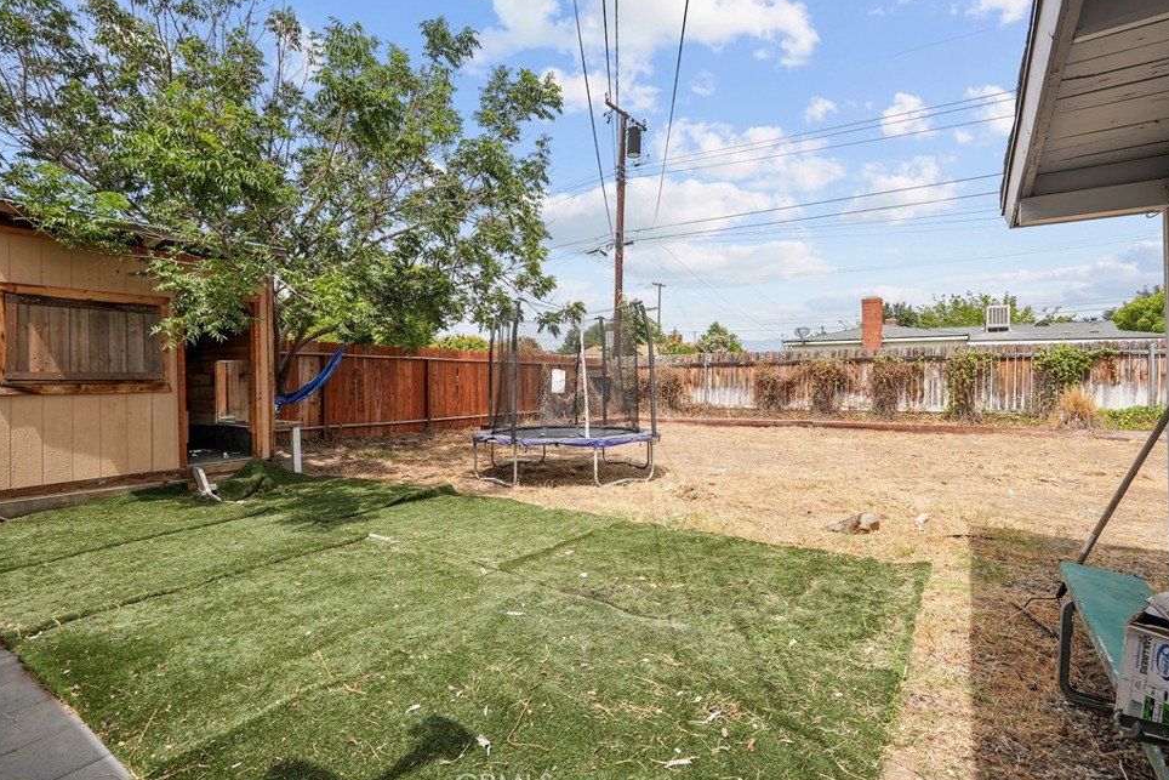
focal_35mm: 17
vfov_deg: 70.5
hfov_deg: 93.3
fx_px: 552
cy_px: 388
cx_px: 575
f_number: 9
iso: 100
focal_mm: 16
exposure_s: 1/125
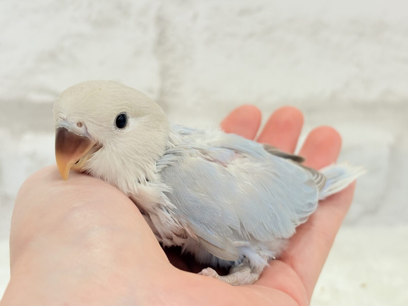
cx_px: 204
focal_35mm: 52
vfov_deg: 28.0
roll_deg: -1.0
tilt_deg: -11.2
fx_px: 613
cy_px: 153
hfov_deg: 36.8
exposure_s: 1/100
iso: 80
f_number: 1.6
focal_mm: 5.96
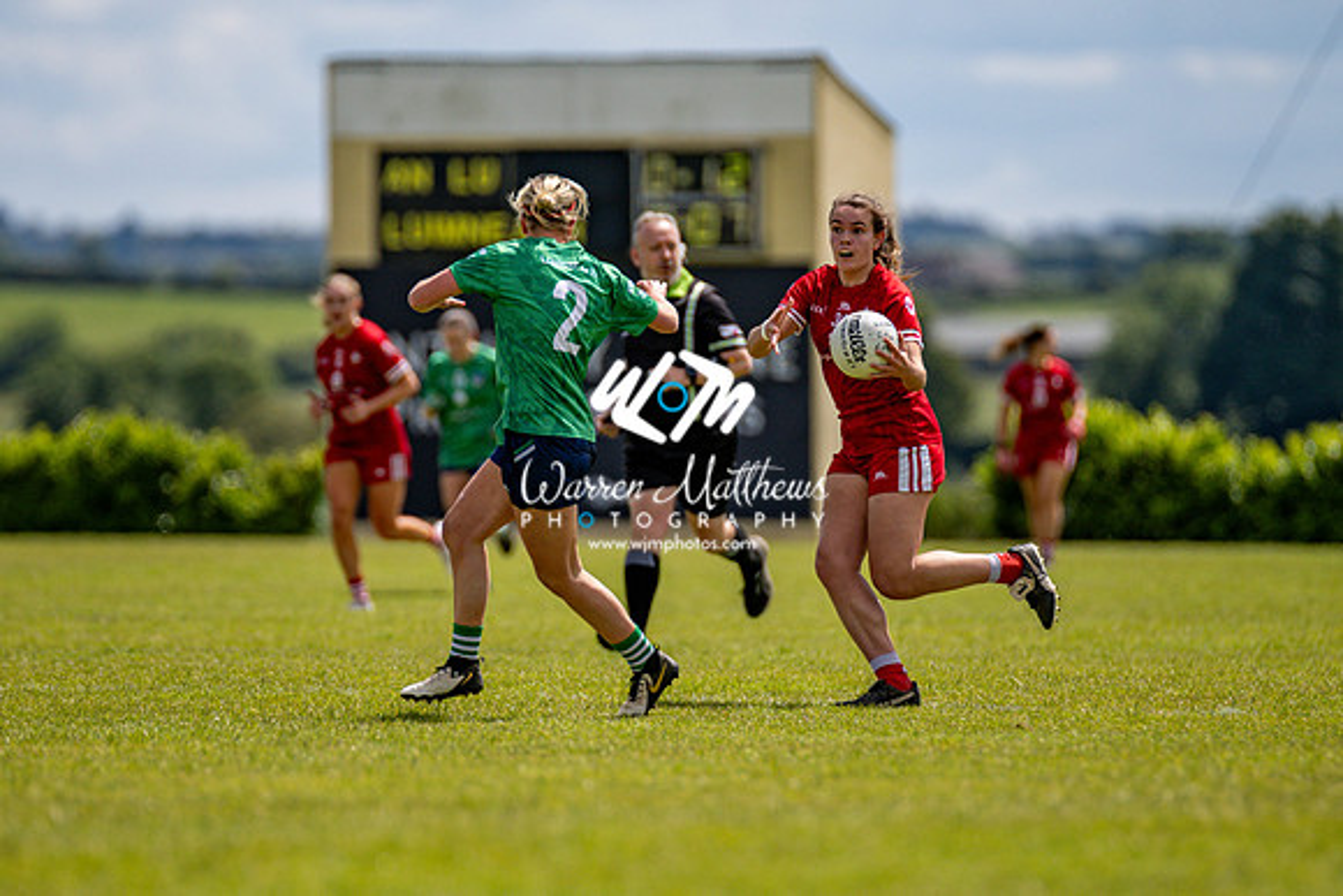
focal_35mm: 480
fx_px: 17908
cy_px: 453
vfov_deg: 2.9
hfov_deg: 4.3
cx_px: 646
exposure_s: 1/6400
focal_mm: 300
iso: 125
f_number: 2.8
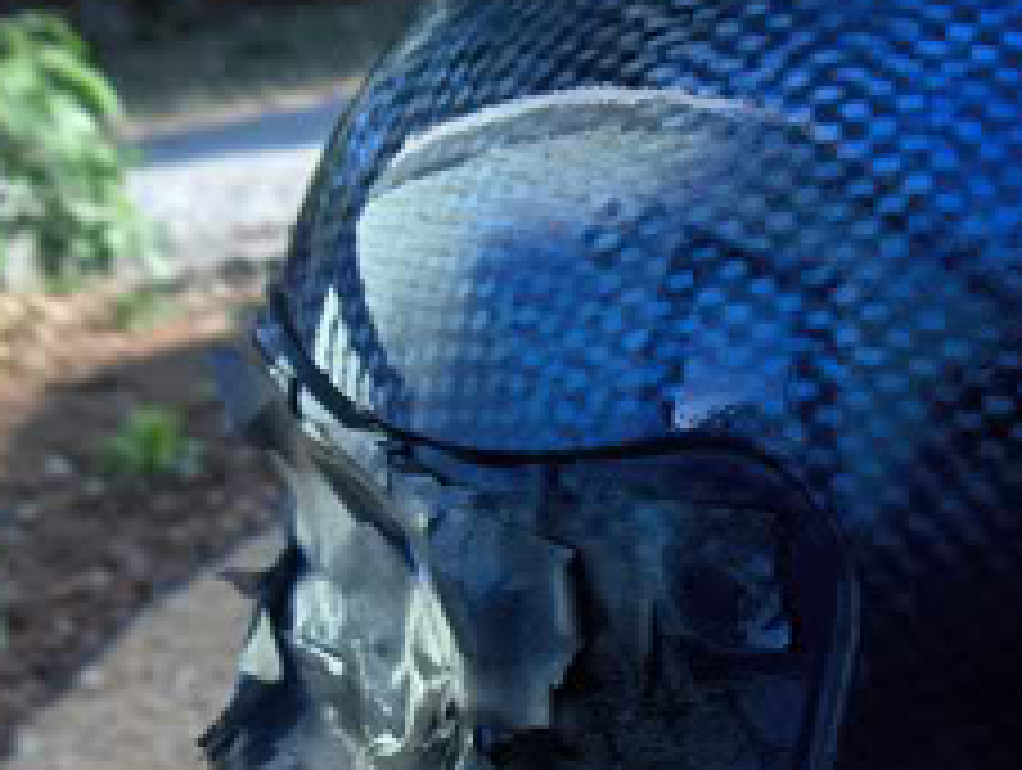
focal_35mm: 86
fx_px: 2543
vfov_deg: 17.1
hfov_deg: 22.4
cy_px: 601
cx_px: 846
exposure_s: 1/85.8
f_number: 2.8
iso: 200
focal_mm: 8
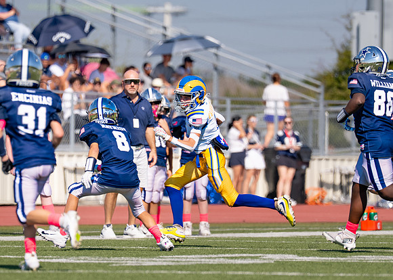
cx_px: 203
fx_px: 4766
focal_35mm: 427
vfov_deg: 3.4
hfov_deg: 4.7
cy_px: 160
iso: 100
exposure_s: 1/2500
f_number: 2.8
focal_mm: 200
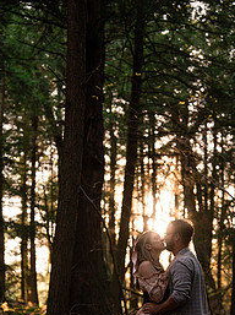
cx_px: 146
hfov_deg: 12.5
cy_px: 254
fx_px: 1071
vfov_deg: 16.6
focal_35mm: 118
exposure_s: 1/800
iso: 1000
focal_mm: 70
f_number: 2.8
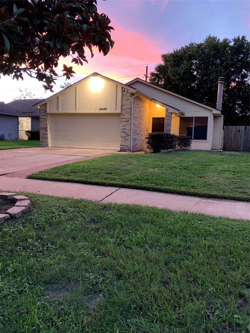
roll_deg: -2.4
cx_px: 125
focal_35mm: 26
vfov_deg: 67.3
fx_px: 250
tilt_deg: -5.5
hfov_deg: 53.1
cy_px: 166
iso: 400
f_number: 1.8
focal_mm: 4.25
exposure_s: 1/30
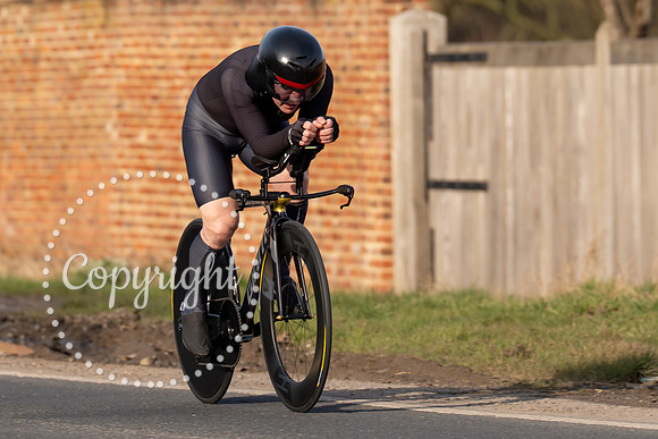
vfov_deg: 3.4
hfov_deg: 5.1
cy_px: 132
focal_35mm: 404
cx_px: 317
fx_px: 7393
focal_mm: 200
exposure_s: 1/800
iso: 125
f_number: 4
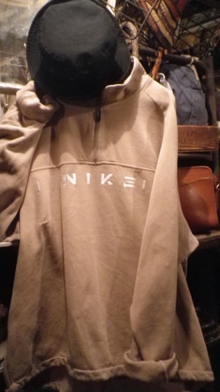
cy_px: 198
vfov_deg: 62.6
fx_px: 321
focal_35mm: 31
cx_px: 112
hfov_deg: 37.8
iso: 800
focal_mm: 5.05
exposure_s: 1/20
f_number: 3.5
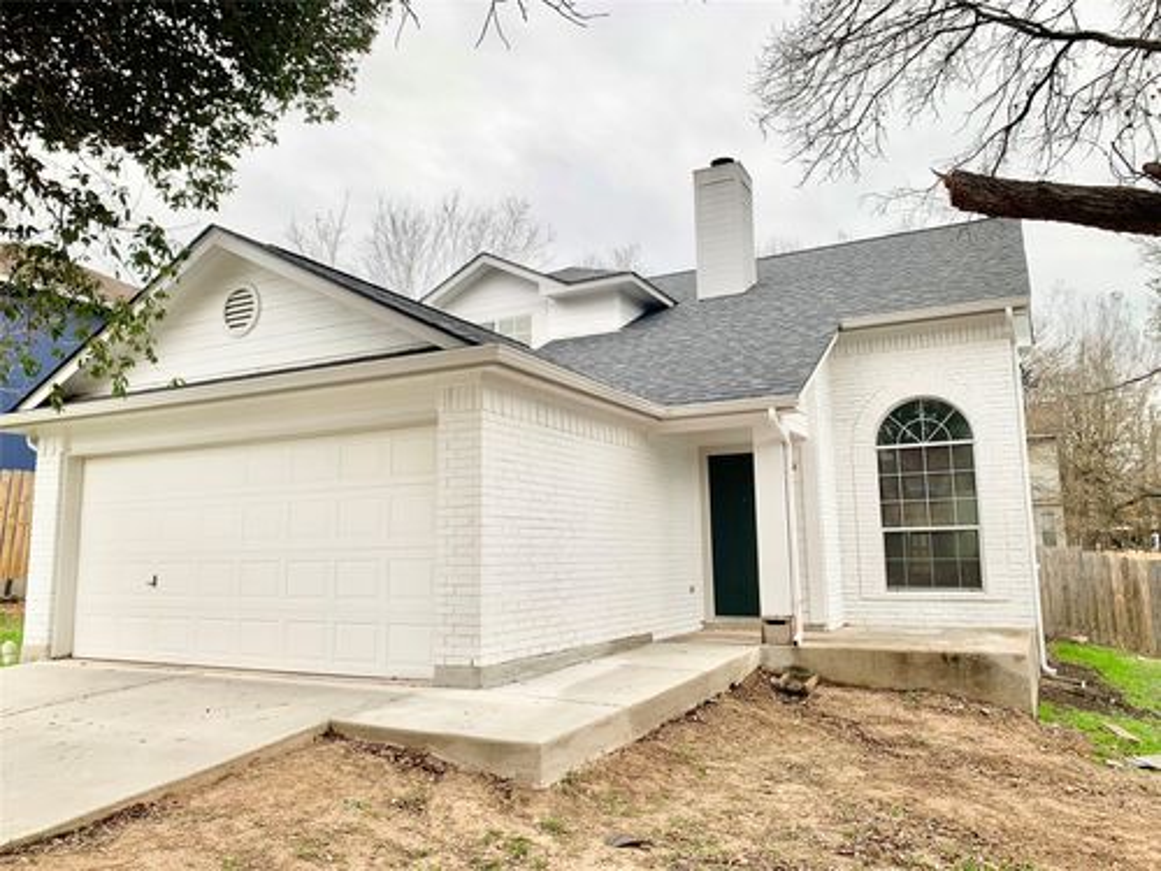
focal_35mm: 26
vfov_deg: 53.1
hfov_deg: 67.3
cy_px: 436
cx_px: 580
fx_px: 872
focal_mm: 4.25
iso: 25
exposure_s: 1/187
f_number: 1.8
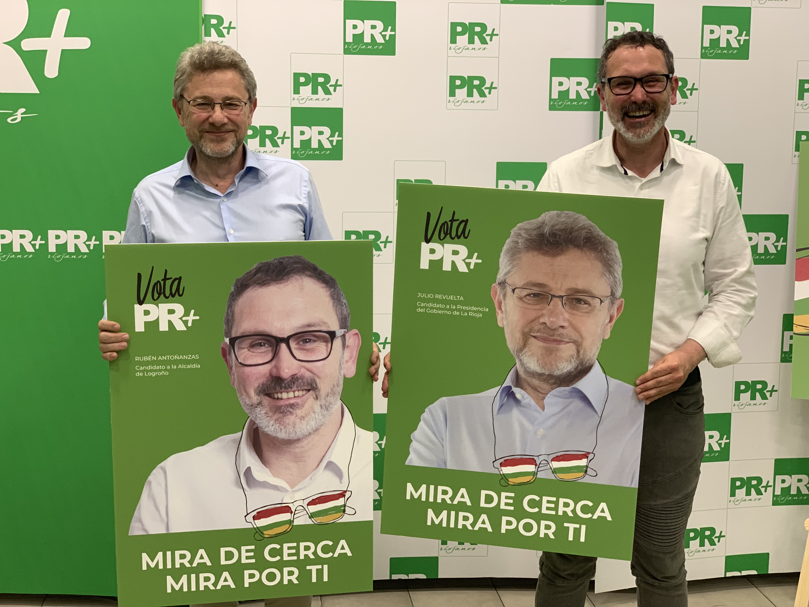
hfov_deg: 36.8
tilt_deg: -7.4
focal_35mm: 52
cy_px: 304
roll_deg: -1.3
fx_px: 1215
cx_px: 404
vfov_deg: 28.0
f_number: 2.4
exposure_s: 1/68
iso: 125
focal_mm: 6
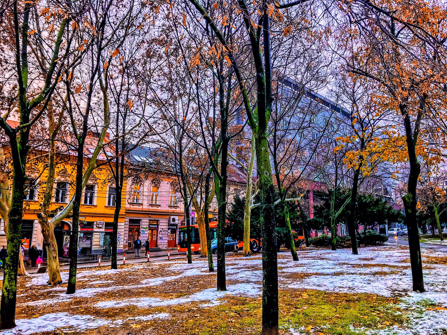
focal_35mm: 28
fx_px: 362
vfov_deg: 49.7
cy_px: 168
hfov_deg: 63.4
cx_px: 224
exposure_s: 1/100
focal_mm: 3.99
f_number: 1.8
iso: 32
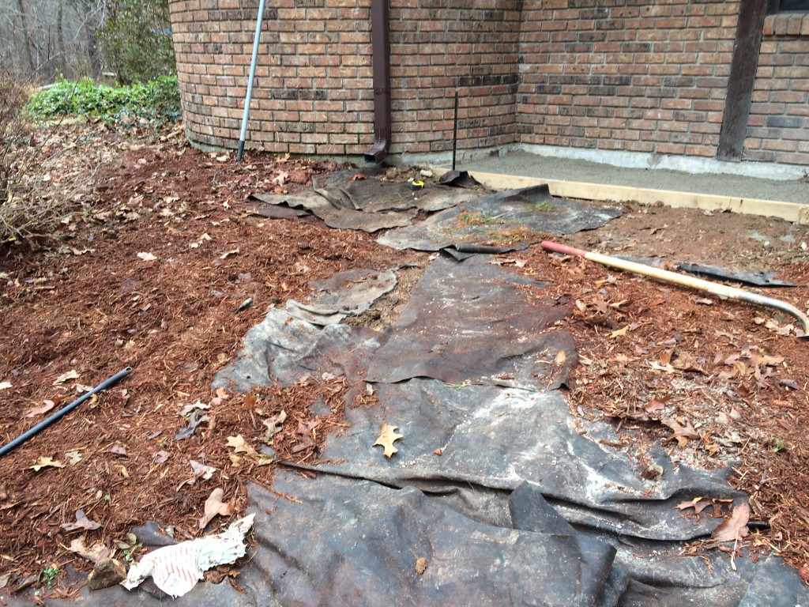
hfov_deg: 61.7
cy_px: 304
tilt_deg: -23.6
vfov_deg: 48.2
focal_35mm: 29
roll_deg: +0.4
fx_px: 678
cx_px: 404
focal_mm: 4.15
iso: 32
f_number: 2.2
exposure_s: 1/139
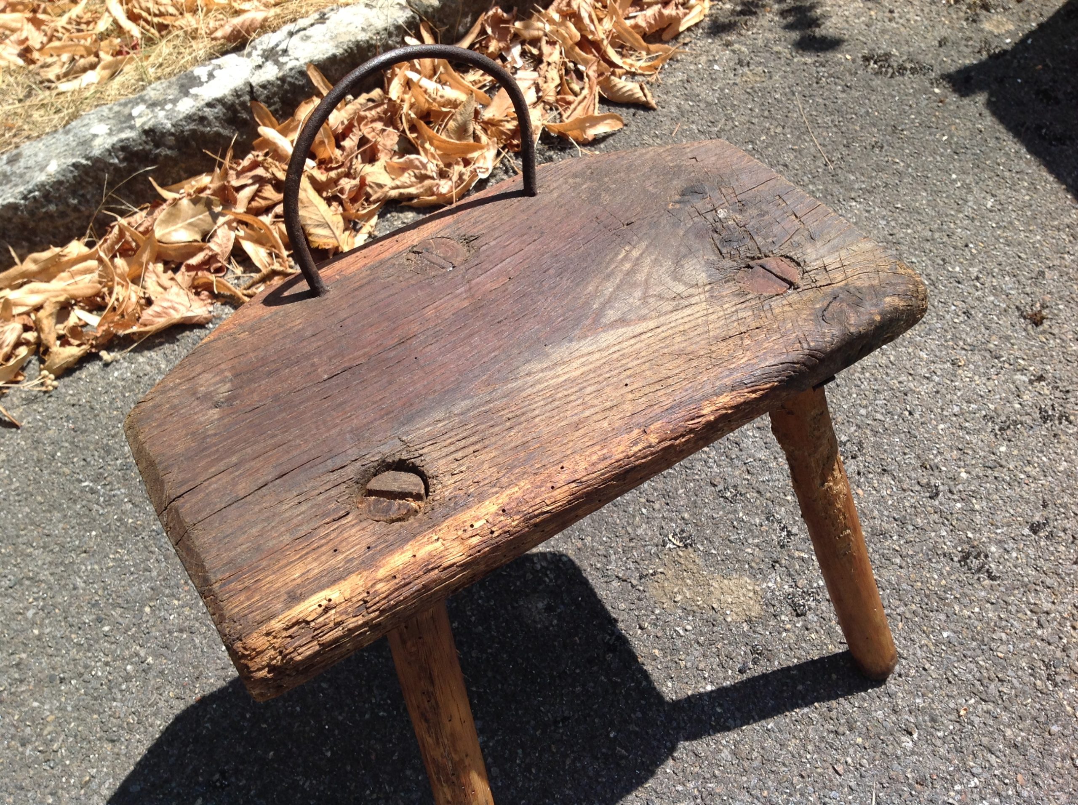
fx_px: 1088
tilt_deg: -52.5
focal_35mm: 35
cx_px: 539
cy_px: 402
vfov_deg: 40.6
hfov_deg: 52.7
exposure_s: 1/1209
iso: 50
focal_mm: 4.28
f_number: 2.4
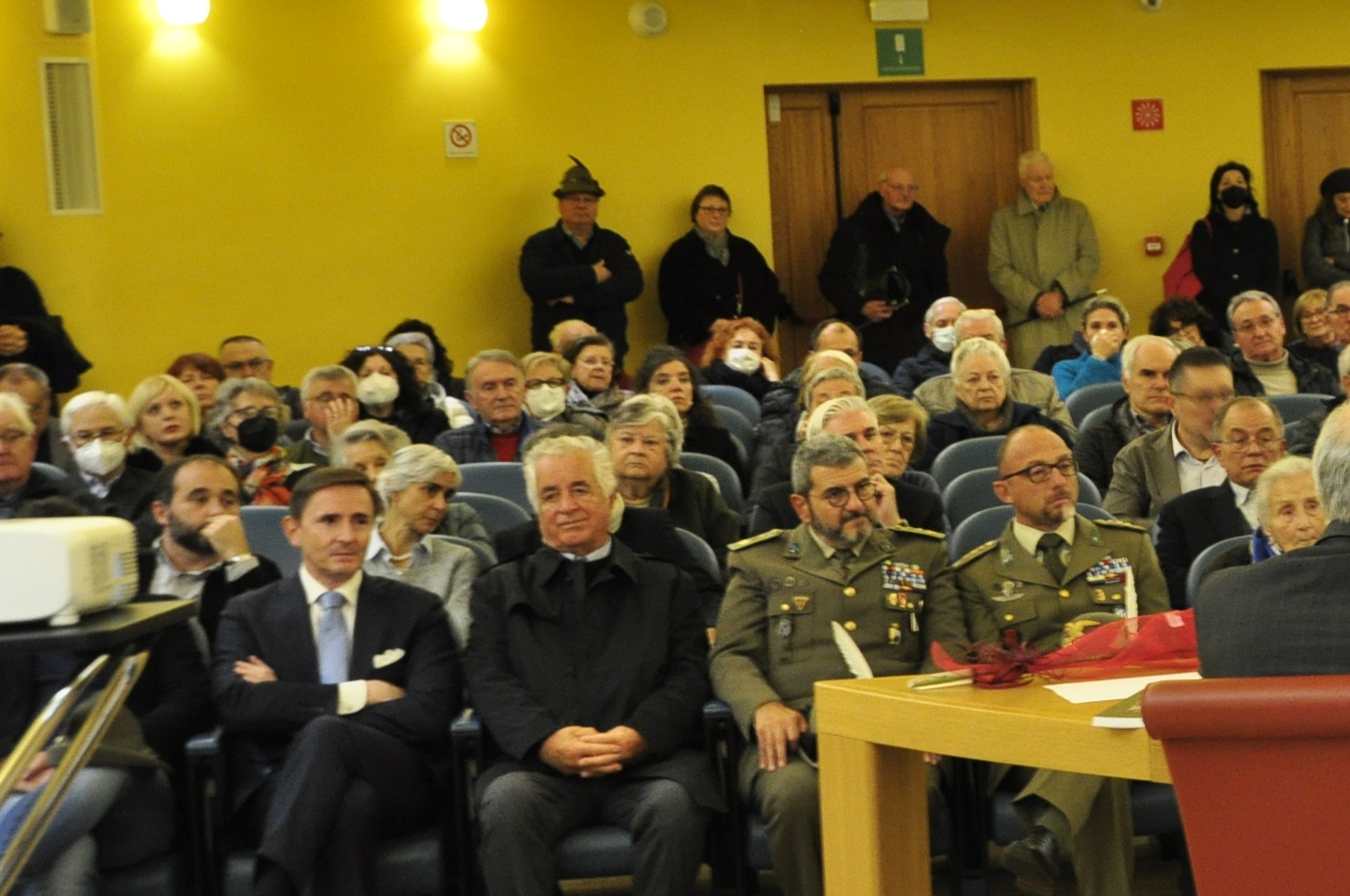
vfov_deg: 13.5
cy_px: 427
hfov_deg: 19.3
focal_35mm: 101
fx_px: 3783
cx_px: 1510
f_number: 5.6
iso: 800
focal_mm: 30
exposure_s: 1/8
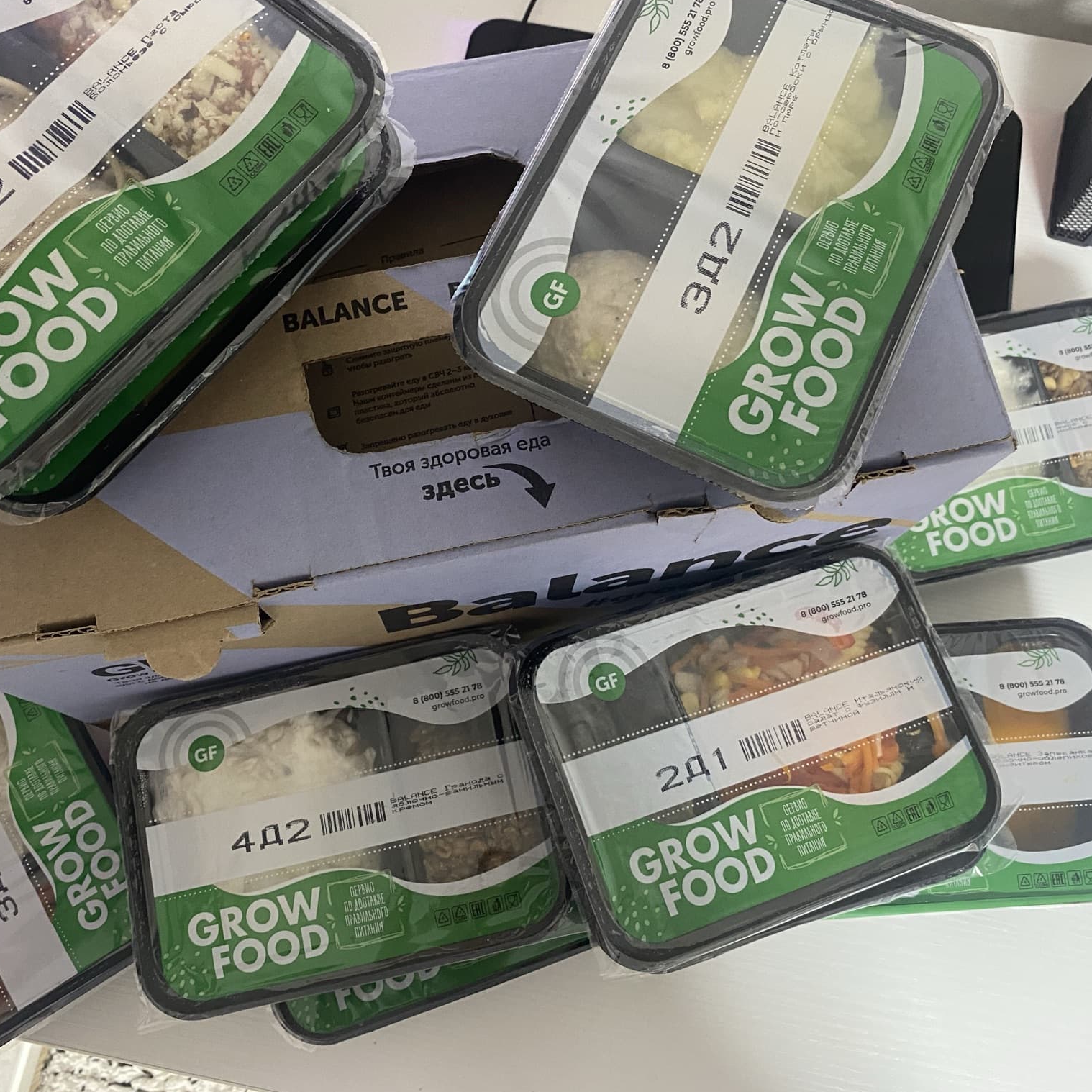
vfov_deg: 52.5
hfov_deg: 52.5
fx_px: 1106
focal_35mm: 31
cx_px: 511
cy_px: 545
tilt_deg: -72.6
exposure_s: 1/50
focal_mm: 4.25
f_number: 1.8
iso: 320
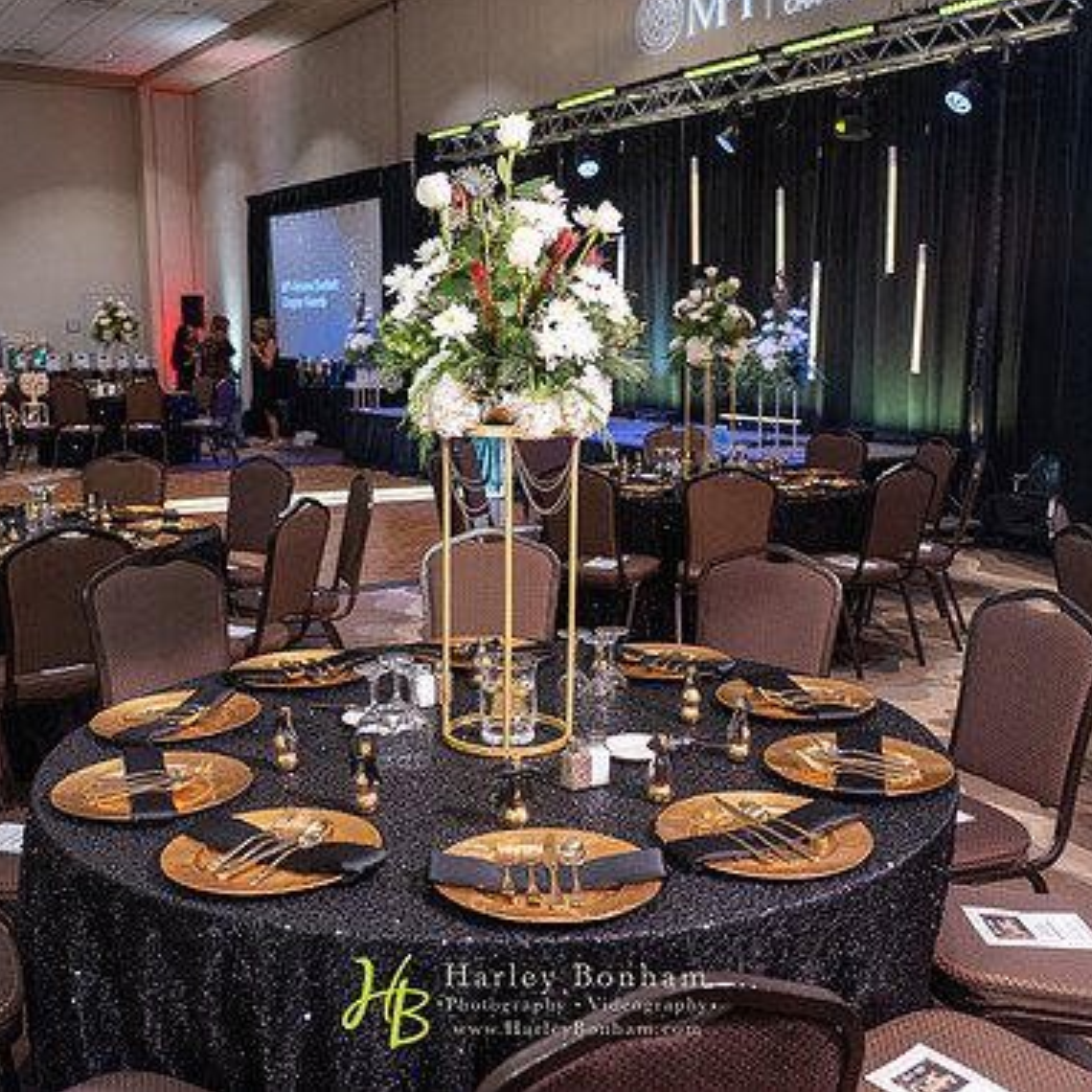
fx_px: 1249
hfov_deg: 47.2
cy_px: 539
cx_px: 529
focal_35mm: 35
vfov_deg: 47.2
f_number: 4
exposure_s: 1/125
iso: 1600
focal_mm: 27
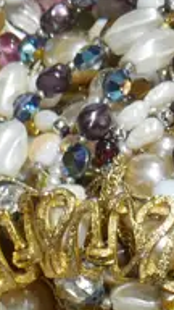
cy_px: 245
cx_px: 614
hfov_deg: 4.1
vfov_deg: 7.7
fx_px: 2288
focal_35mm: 279
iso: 800
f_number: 5.2
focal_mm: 24
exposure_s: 1/60
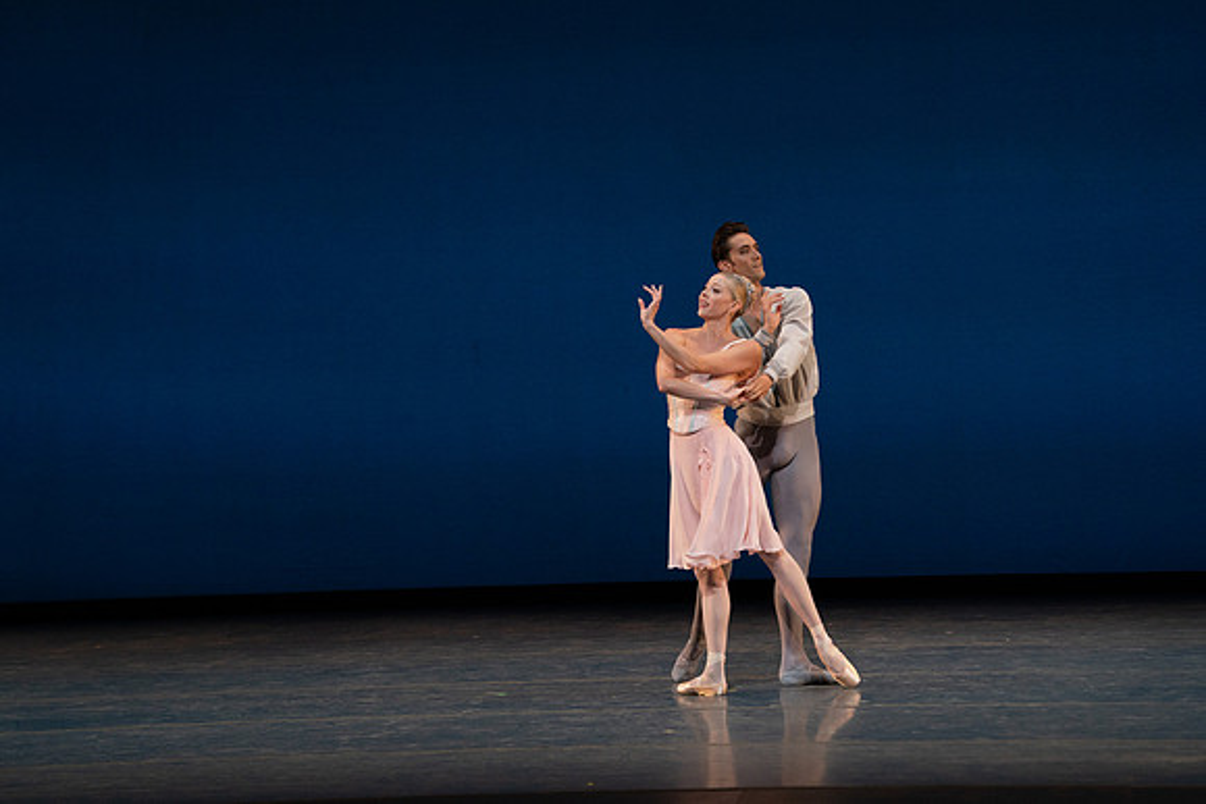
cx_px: 603
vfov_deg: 6.9
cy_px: 402
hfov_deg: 10.3
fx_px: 6701
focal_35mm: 200
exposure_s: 1/500
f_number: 8
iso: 3200
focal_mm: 200
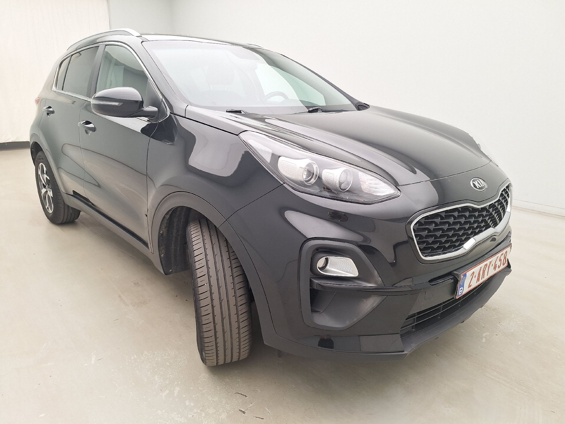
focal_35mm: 23
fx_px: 375
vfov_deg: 58.9
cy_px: 212
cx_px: 282
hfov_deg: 73.9
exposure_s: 1/120
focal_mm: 5.54
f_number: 1.8
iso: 80
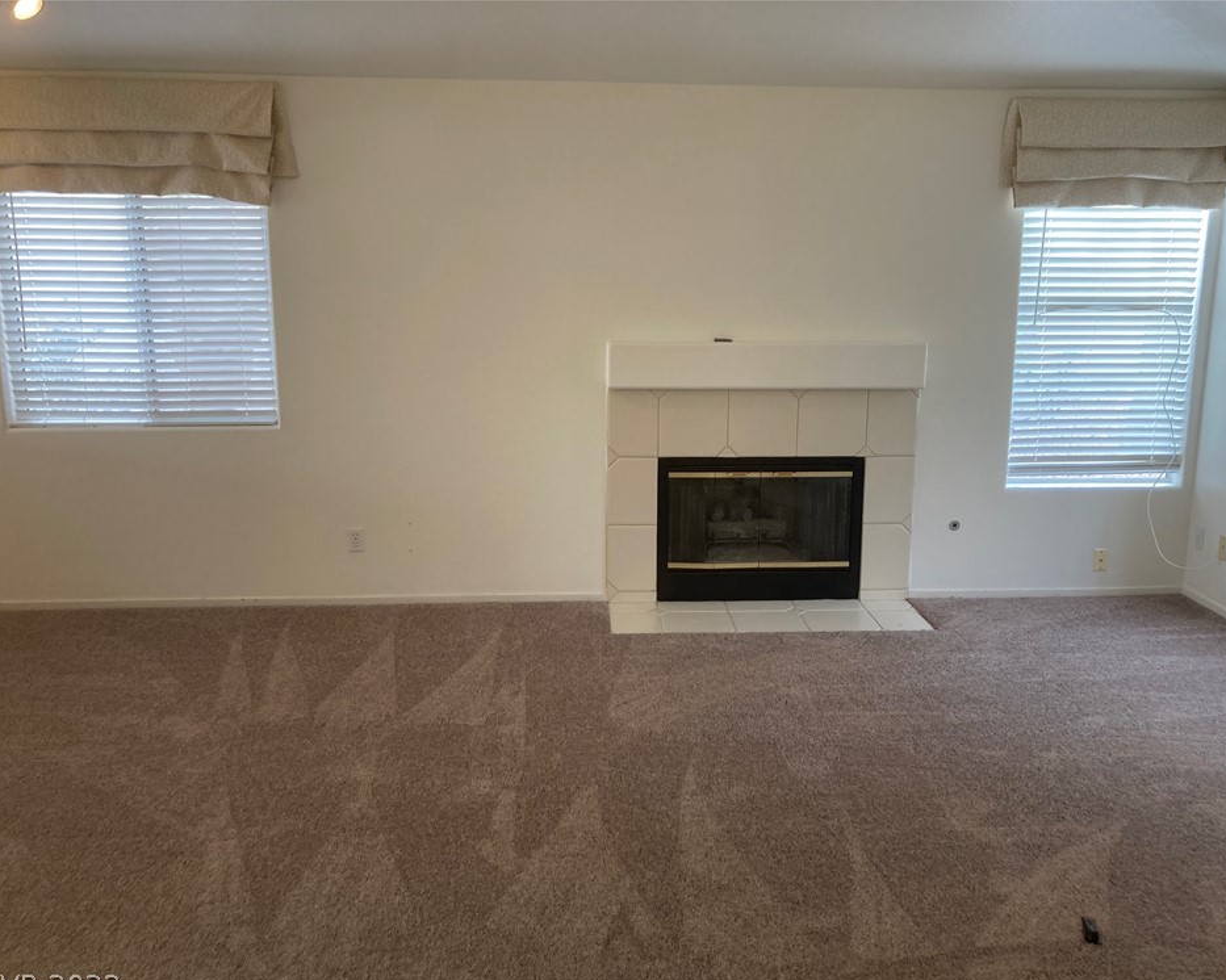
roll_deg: -0.2
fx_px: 1088
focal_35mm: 30
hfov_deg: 58.7
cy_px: 503
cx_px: 650
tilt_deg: -9.8
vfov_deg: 48.5
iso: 80
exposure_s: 1/60
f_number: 1.8
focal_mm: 3.99
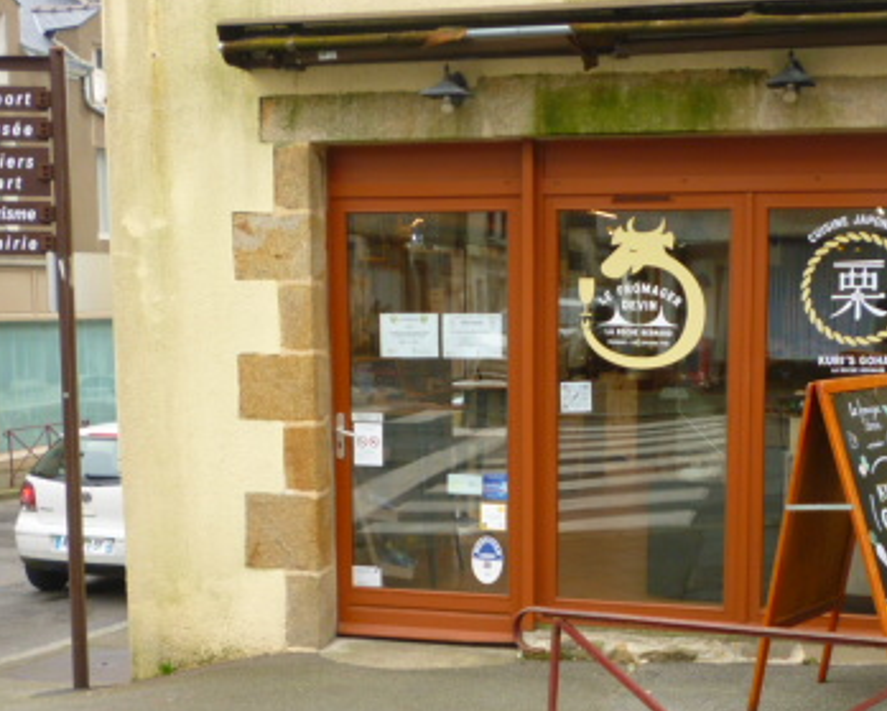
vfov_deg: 29.0
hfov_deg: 35.7
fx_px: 1366
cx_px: 561
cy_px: 474
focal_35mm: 52
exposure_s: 1/60
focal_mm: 5.2
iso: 100
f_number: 3.3
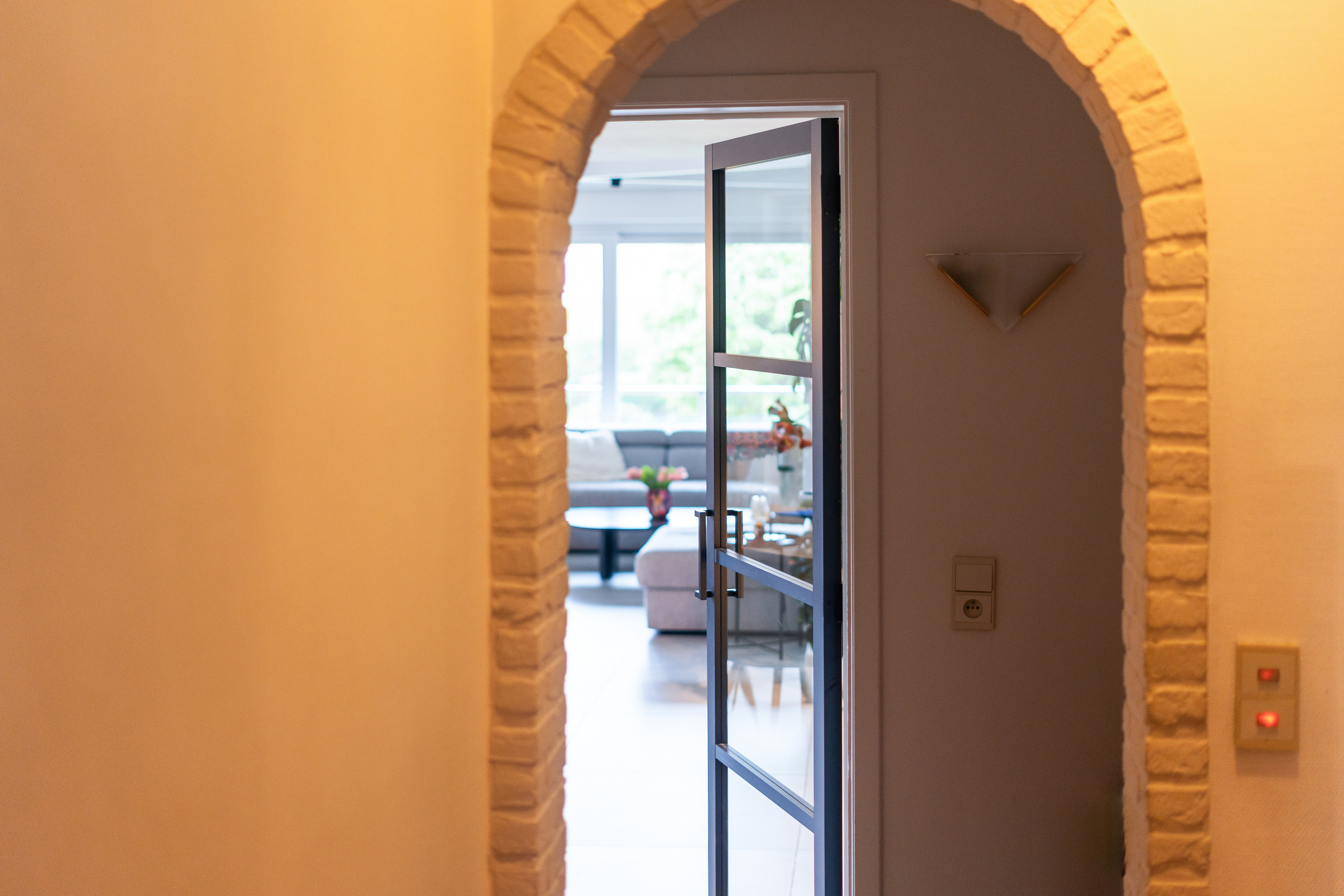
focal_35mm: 50
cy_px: 448
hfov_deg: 39.6
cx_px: 672
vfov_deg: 27.0
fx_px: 1867
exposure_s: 1/125
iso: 500
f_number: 2
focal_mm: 50
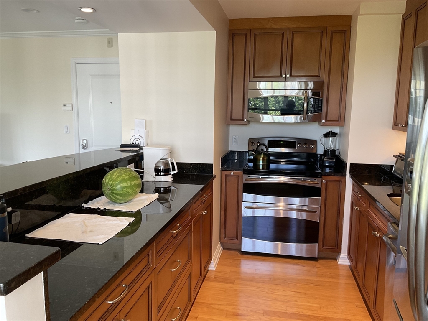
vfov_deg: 48.2
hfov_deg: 61.7
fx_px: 359
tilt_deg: -8.8
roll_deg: -0.8
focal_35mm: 29
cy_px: 160
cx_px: 214
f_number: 1.8
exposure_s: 1/60
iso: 50
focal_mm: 3
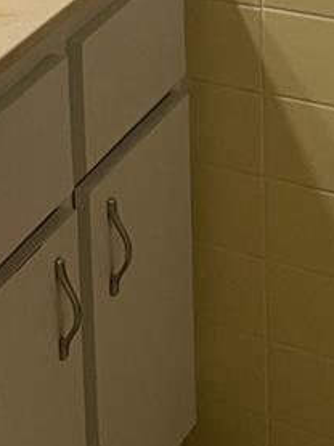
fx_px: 1392
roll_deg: +5.6
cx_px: -323
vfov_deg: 16.6
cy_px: -223
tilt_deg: -12.5
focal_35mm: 108
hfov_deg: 12.2
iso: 100
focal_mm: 5.1
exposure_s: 1/60
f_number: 1.6
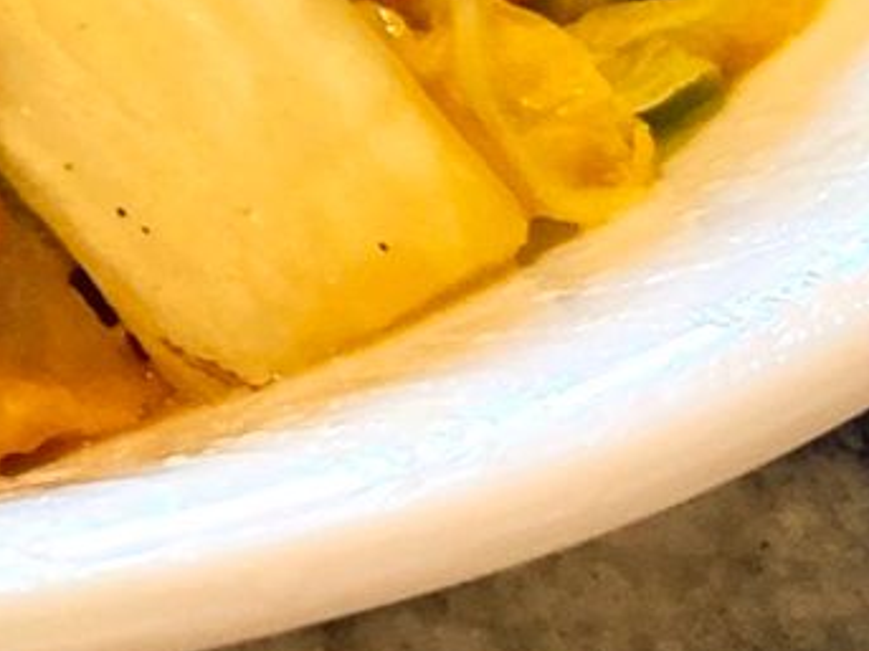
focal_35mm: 91
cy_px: -319
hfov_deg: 18.4
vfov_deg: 15.1
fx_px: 2284
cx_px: -527
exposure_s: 1/60
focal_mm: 4.25
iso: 320
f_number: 1.8
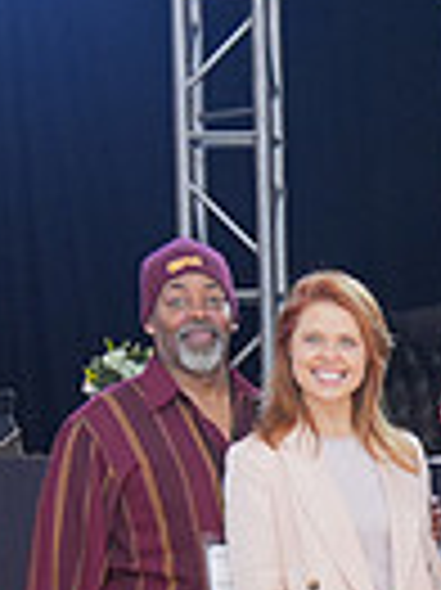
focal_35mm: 183
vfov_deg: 10.7
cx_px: 981
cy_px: 664
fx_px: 3114
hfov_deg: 7.6
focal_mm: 43
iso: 1250
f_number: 4
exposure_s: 1/200
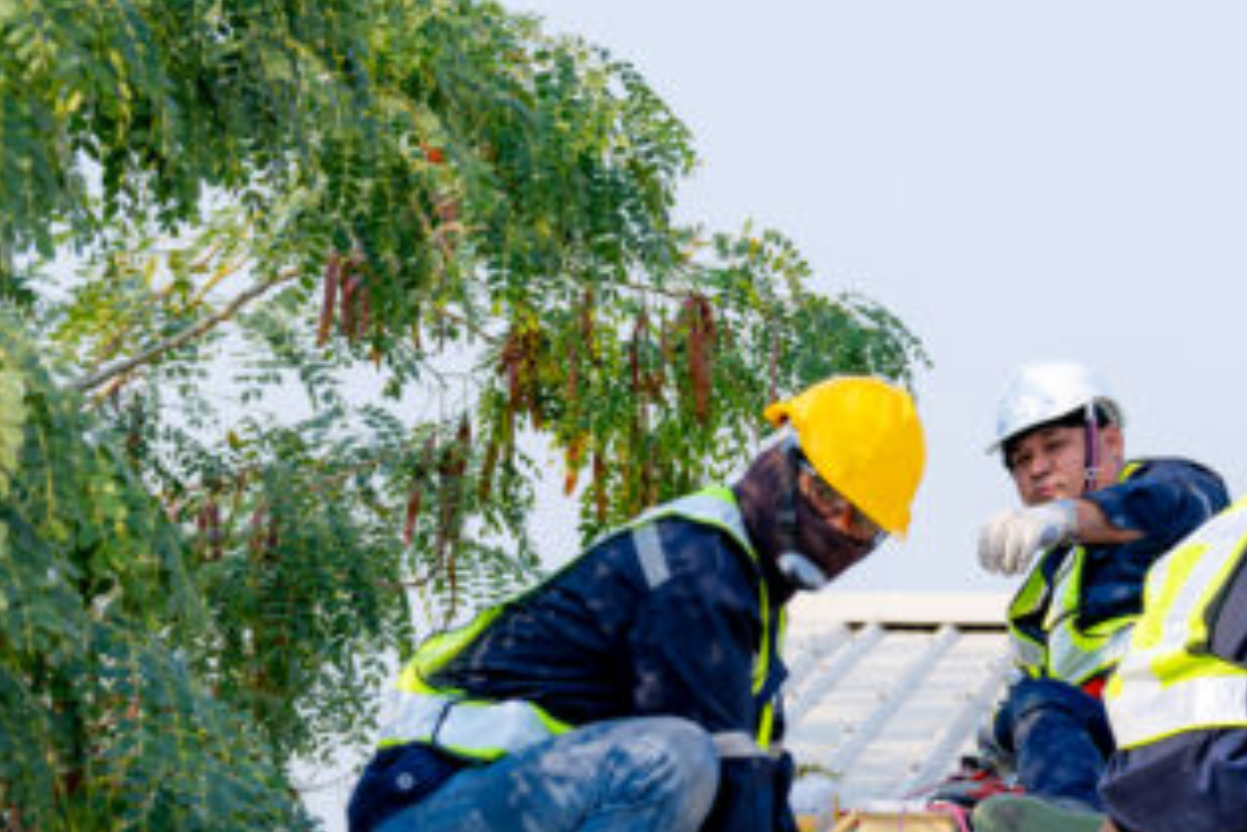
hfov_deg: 9.2
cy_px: 491
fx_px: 7689
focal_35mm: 222
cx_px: 1061
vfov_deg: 6.2
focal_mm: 91
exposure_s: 1/640
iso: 100
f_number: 4.5
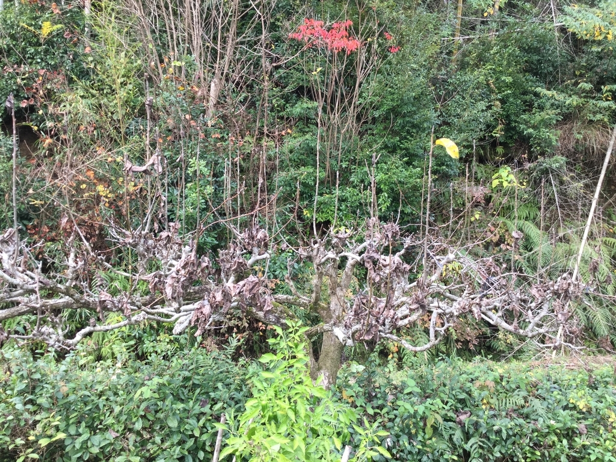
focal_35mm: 31
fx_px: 552
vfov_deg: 45.4
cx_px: 308
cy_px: 231
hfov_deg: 58.4
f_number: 2.4
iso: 25
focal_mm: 3.3
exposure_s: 1/129
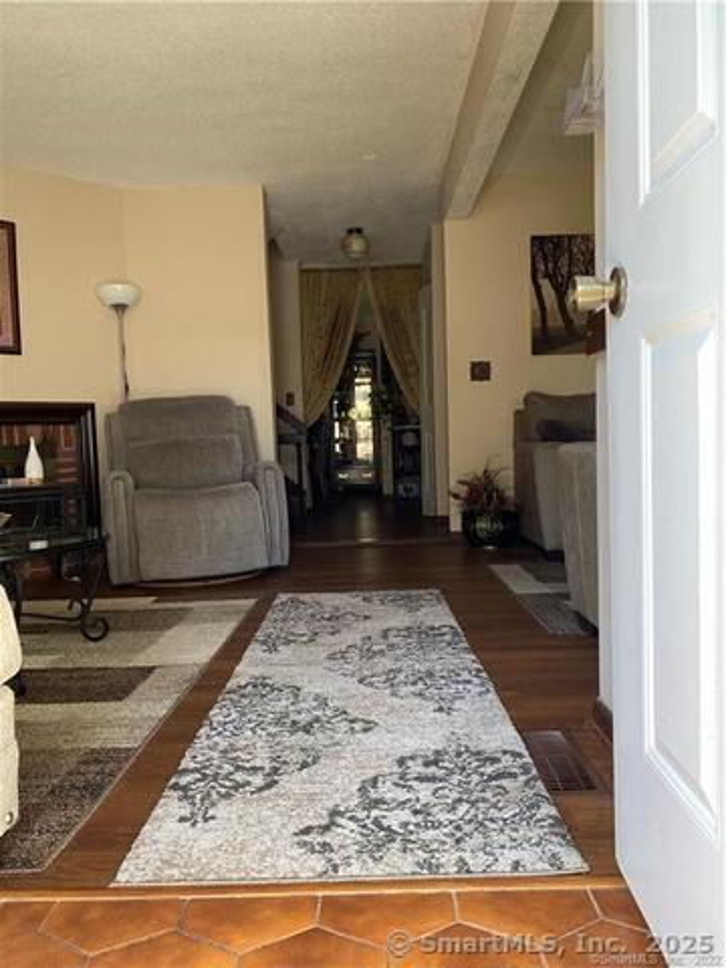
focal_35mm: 26
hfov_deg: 53.1
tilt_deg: -2.0
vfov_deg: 67.3
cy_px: 484
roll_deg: +1.2
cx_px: 363
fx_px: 727
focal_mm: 4.25
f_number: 1.8
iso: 100
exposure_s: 1/121
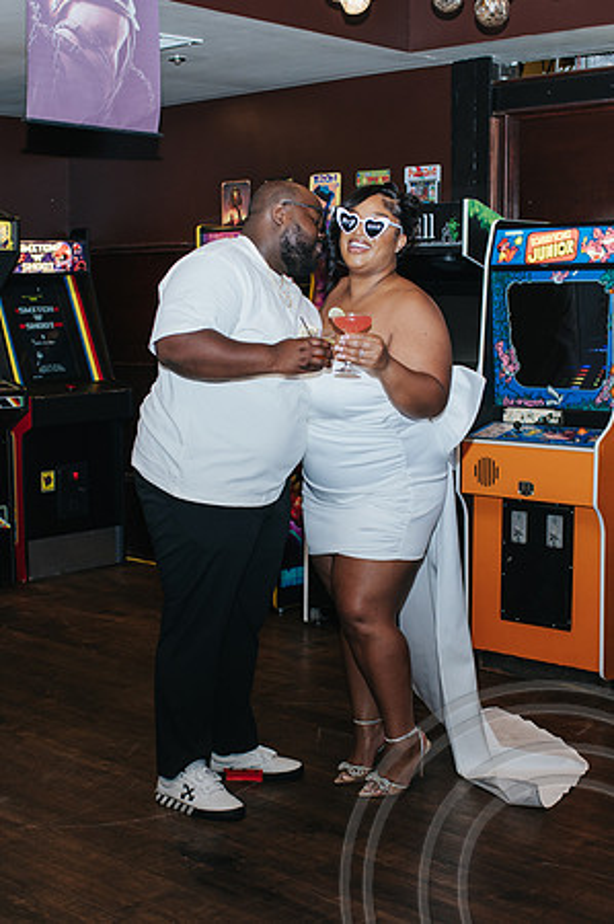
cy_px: 498
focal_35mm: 57
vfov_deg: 35.3
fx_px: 1453
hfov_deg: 23.8
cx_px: 266
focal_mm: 35
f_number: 3.2
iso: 800
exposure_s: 1/200
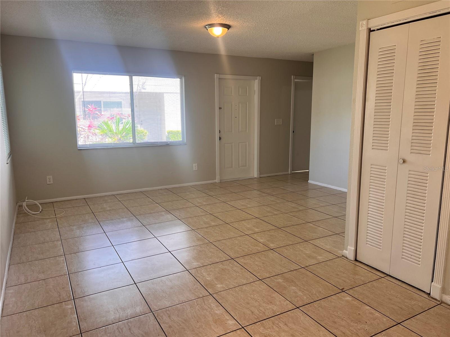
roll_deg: +0.4
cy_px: 168
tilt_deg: -9.9
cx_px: 225
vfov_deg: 53.1
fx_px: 338
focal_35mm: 26
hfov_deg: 67.3
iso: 80
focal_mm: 5.7
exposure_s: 1/120
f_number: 1.5
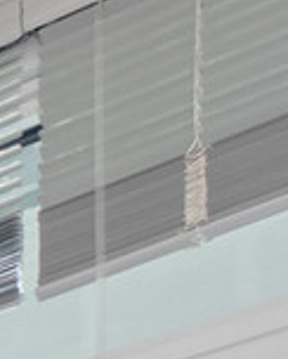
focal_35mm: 160
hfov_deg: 5.9
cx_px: -1216
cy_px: 1346
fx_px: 1701
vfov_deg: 8.2
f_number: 8
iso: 400
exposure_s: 1/30
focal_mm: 10
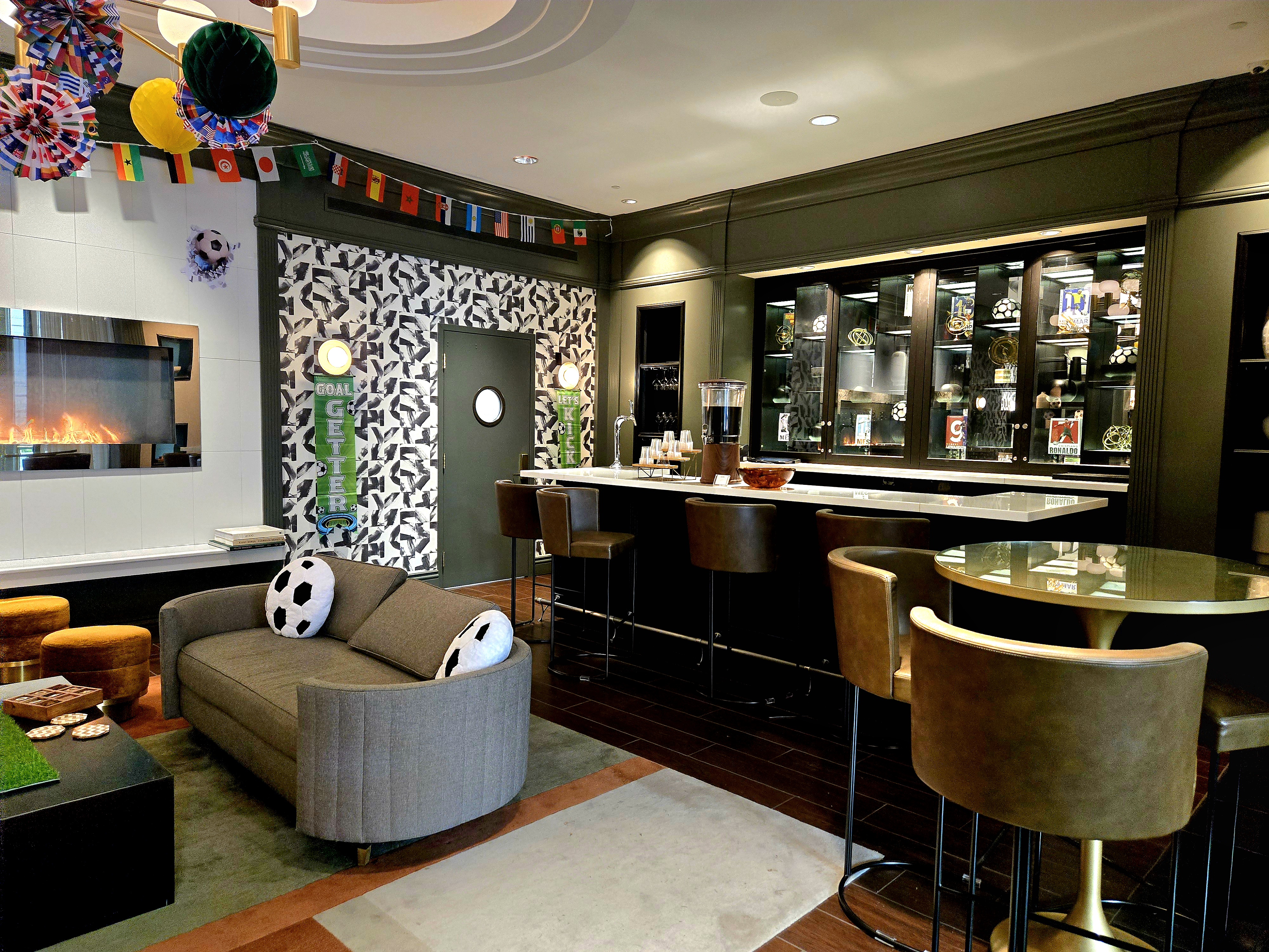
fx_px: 843
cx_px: 634
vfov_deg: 58.9
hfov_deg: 73.9
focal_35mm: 23
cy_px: 476
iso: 1000
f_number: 1.8
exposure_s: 1/120
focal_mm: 5.4
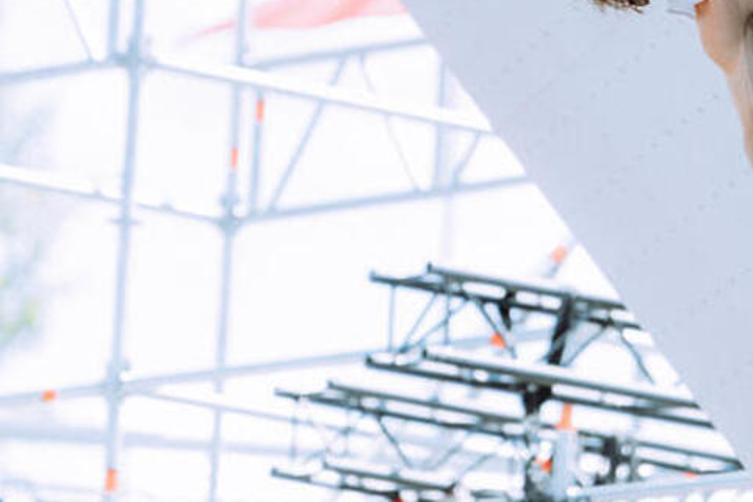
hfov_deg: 3.3
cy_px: -2
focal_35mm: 624
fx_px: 13055
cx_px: 532
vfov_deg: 2.2
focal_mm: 200
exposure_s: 1/800
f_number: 2.8
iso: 320
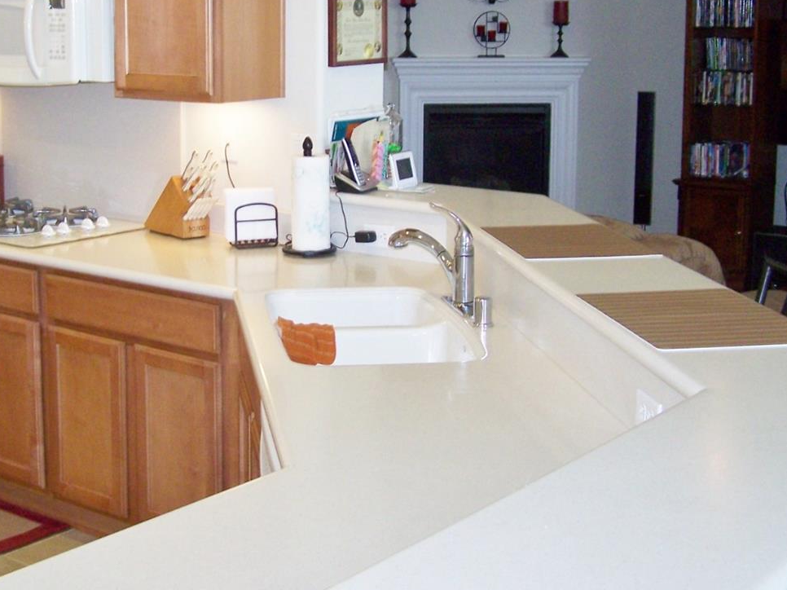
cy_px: 187
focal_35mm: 59
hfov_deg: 32.5
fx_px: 1341
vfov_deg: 24.7
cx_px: 276
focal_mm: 6.3
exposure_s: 1/50
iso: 160
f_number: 2.8
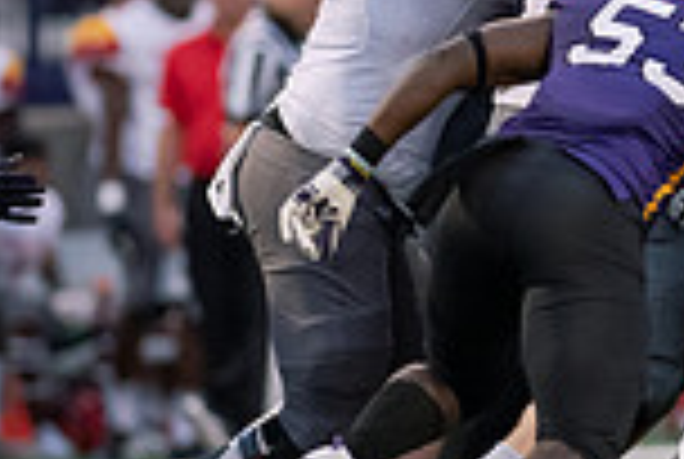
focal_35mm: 1143
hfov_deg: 1.8
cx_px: 900
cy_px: 92
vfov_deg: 1.2
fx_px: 21759
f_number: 2.8
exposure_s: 1/800
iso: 3200
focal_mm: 300
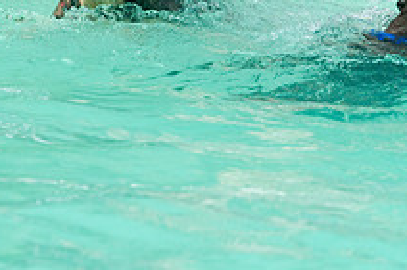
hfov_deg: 2.5
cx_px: 240
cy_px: 1
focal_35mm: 820
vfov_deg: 1.7
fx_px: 9263
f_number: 5.6
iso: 400
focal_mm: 200
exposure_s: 1/640
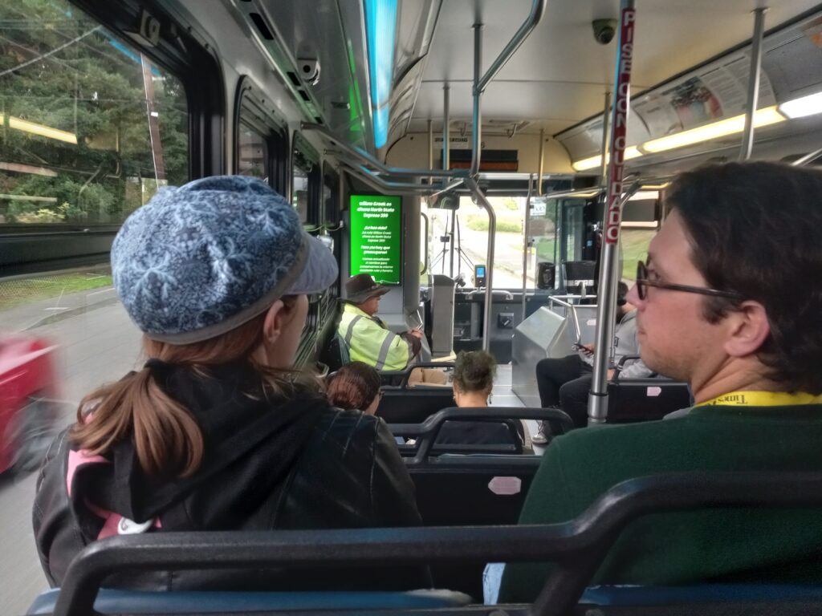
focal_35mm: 27
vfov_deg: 51.4
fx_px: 641
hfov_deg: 65.3
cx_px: 411
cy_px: 308
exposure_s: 1/60
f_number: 1.8
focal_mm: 3.94
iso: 160
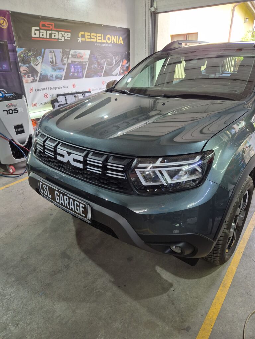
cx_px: 128
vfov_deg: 73.9
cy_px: 170
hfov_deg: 58.9
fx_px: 226
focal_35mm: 23
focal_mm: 5.4
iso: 80
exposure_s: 1/100
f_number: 1.8
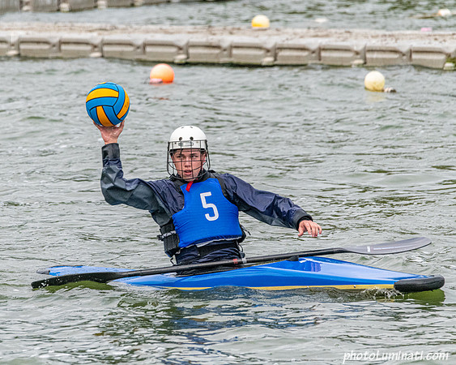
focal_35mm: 508
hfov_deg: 3.8
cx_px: 184
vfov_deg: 3.0
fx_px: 6854
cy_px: 161
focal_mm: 400
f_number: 8
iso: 3200
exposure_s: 1/2000
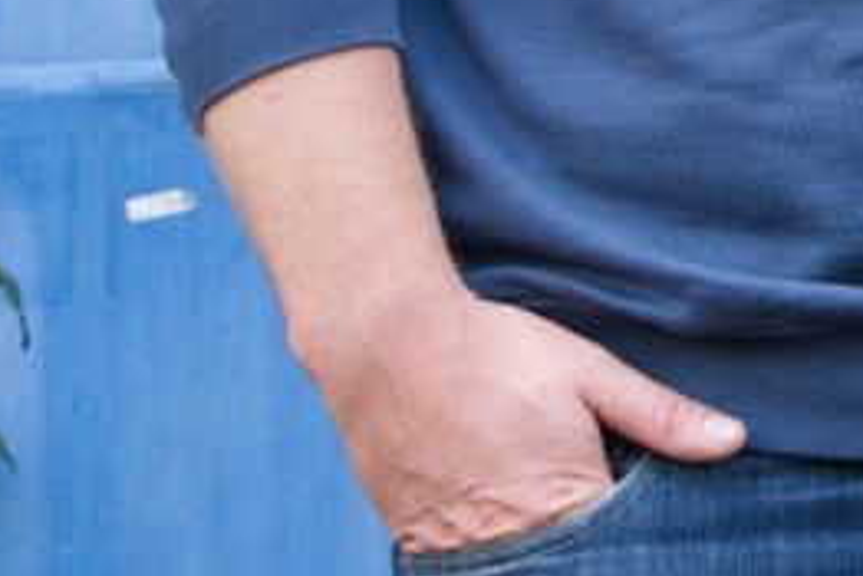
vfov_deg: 3.1
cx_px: 1838
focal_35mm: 435
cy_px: -777
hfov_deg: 4.7
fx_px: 10433
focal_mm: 38
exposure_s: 1/125
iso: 500
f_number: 4.5
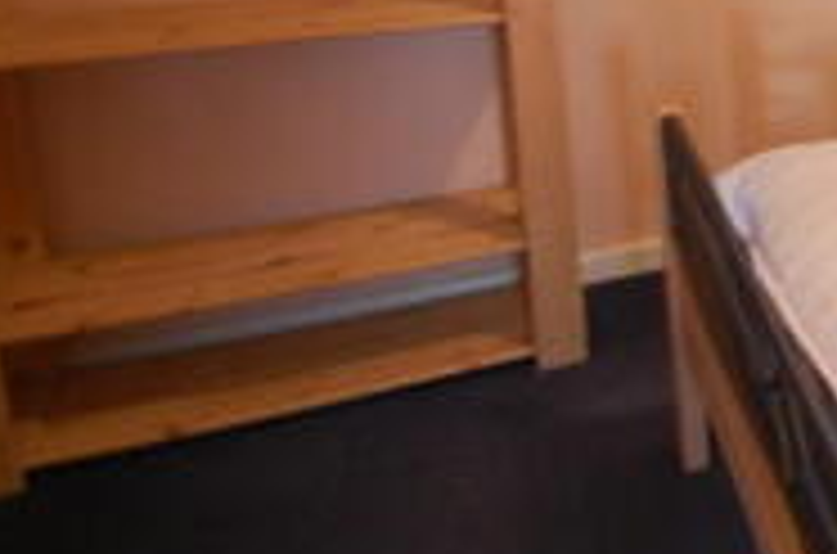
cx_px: 1382
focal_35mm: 53
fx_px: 1229
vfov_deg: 23.8
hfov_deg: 24.4
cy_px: -54
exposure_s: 1/15
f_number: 4
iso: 800
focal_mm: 10
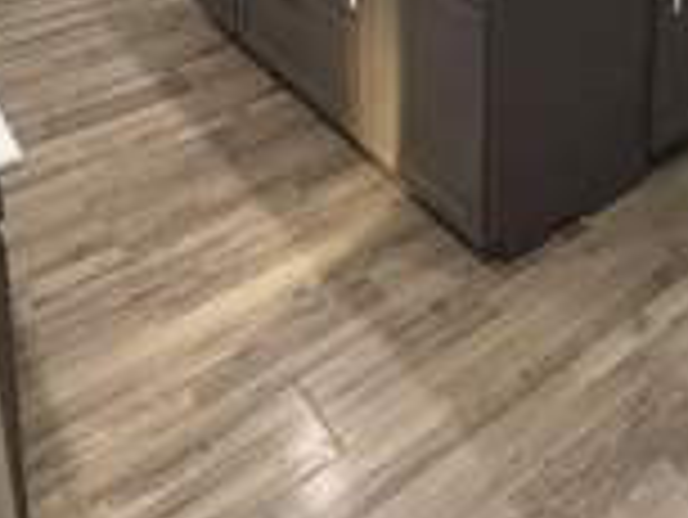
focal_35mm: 44
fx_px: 875
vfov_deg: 26.4
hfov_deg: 42.8
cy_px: -203
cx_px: 400
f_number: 2.2
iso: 320
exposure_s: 1/60
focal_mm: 2.22
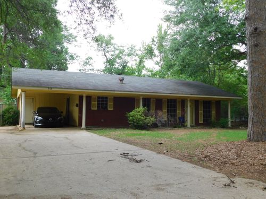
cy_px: 100
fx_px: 277
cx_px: 133
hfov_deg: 51.4
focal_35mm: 36
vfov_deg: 39.7
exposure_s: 1/160
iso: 125
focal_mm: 6.3
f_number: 3.5
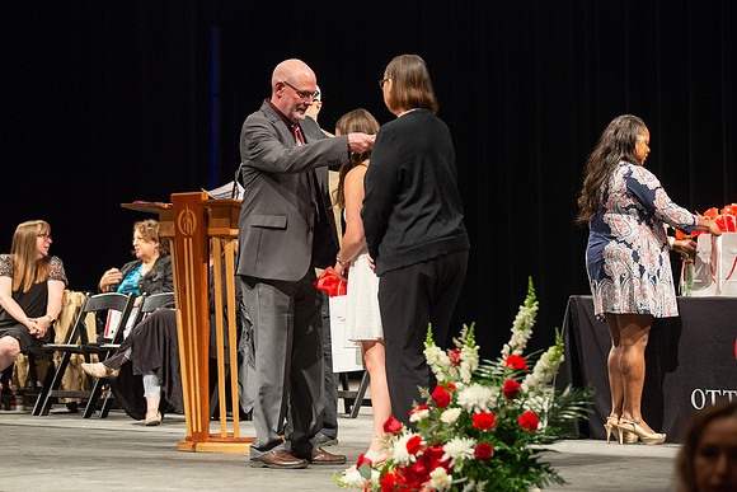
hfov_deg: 15.8
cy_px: 226
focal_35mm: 130
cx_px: 352
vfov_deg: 10.6
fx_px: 2656
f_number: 4
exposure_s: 1/100
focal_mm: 112
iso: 1600
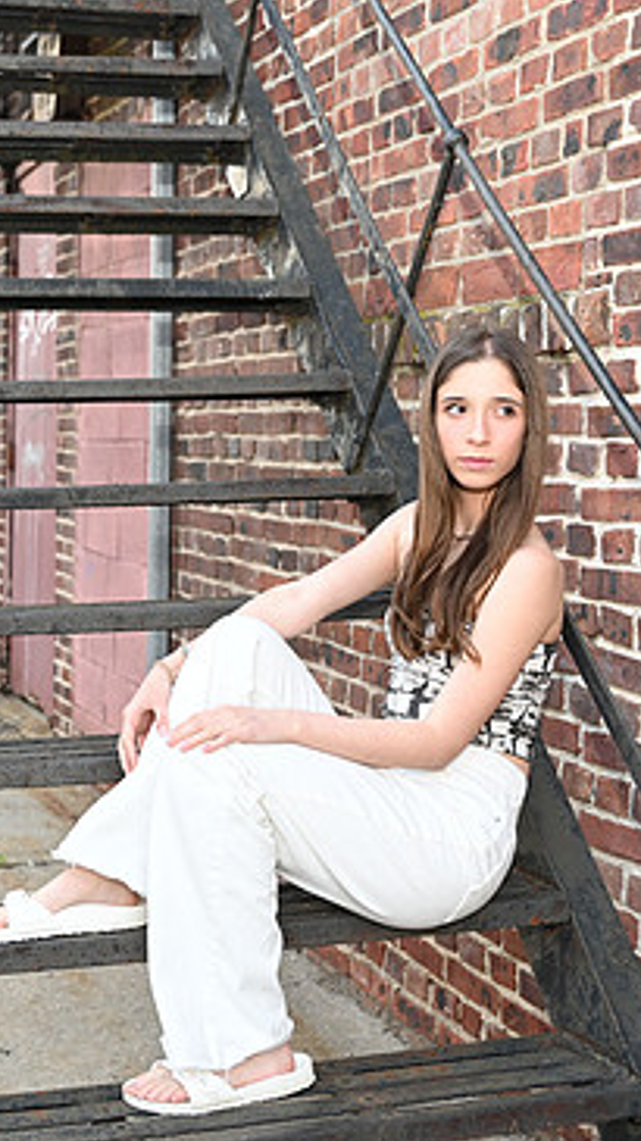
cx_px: 138
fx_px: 1538
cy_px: 596
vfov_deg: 40.7
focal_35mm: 51
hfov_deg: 23.2
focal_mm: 30.5
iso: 250
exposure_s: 1/160
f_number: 3.2
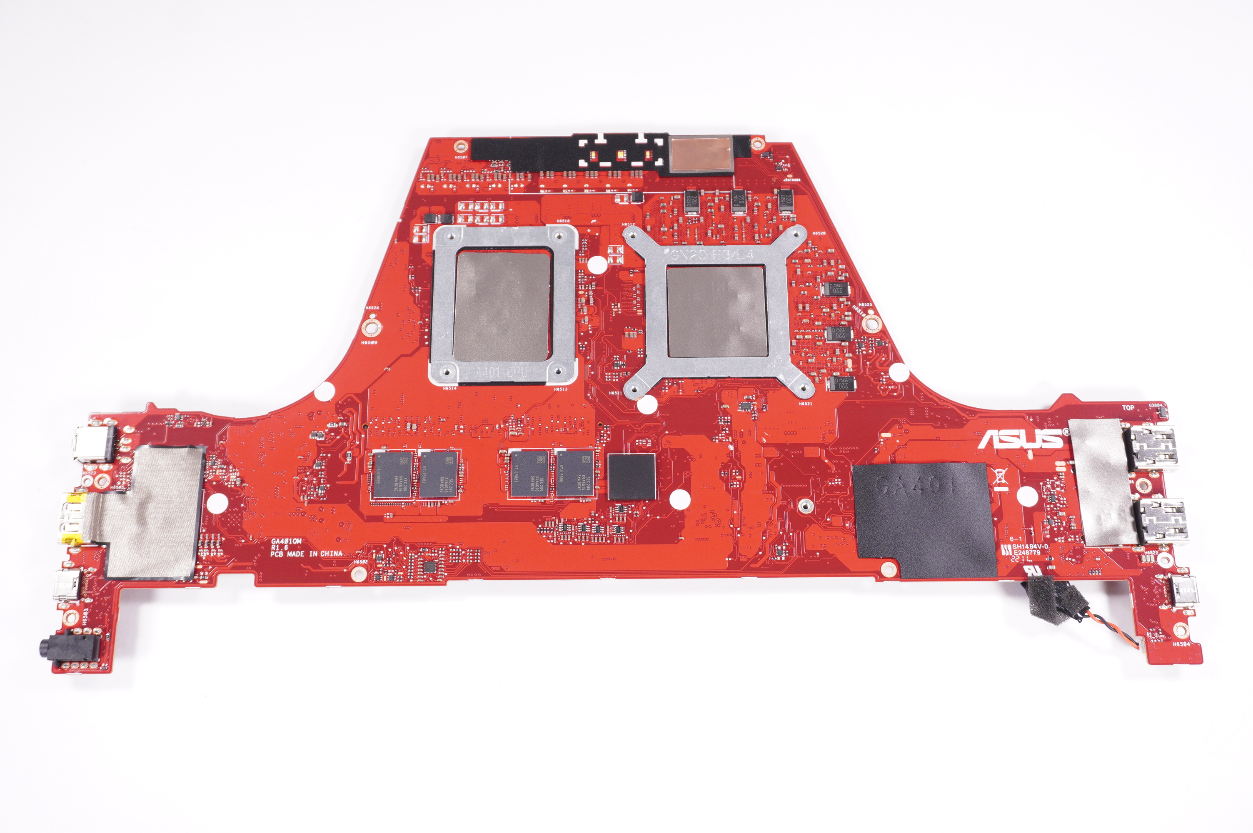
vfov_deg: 35.4
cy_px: 416
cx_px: 626
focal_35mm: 38
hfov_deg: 51.3
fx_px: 1304
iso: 500
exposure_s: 1/160
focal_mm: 25
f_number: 5.6
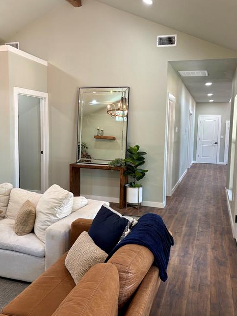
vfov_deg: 58.4
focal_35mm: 31
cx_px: 121
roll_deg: -2.7
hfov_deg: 45.4
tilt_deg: -4.8
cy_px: 158
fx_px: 283
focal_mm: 5.96
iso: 100
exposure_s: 1/60
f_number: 1.6
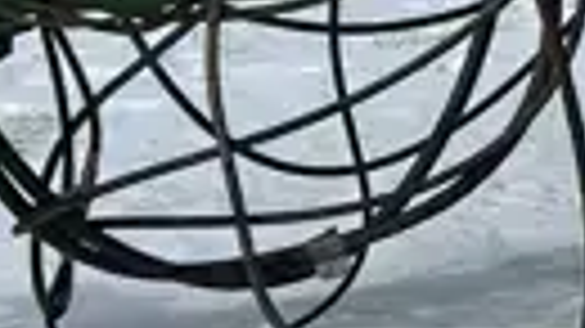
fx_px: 3241
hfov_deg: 9.0
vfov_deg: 5.8
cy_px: -112
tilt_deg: -4.9
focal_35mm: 209
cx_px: 1562
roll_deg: -2.0
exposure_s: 1/16393
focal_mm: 5.7
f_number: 1.5
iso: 50
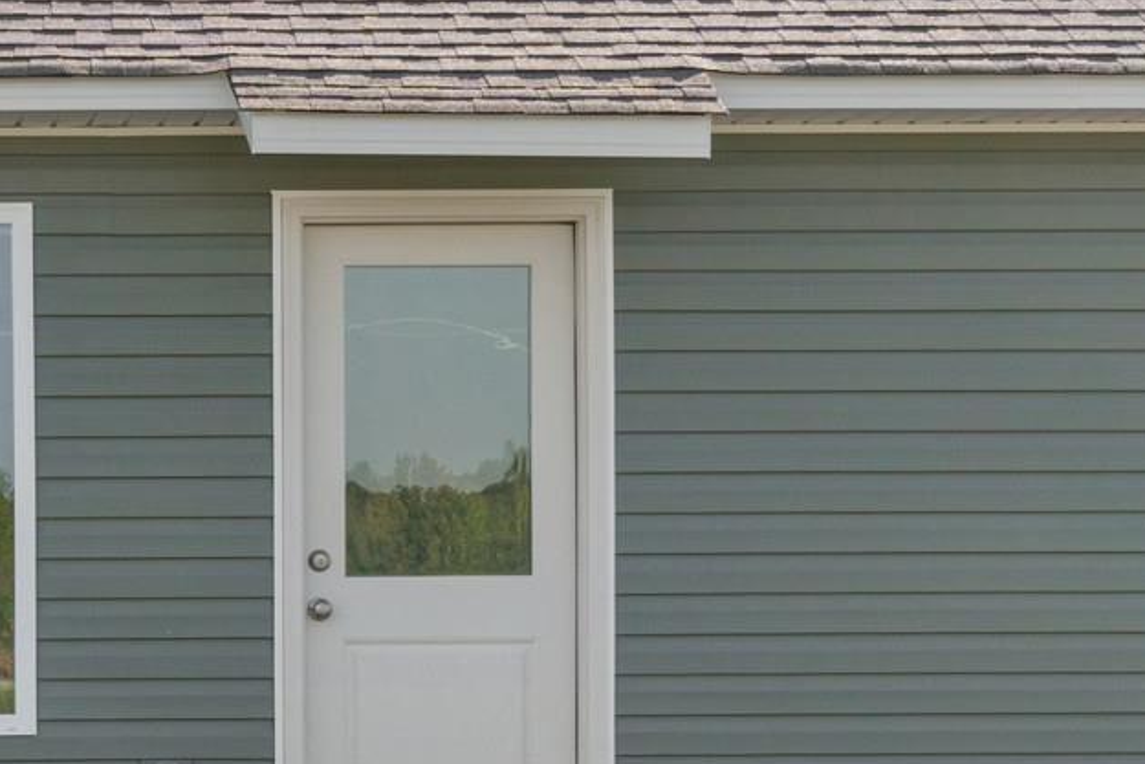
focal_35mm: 102
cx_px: -350
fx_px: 3245
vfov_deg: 13.4
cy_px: 606
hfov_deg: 18.6
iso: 250
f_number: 9
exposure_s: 1/100
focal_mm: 17
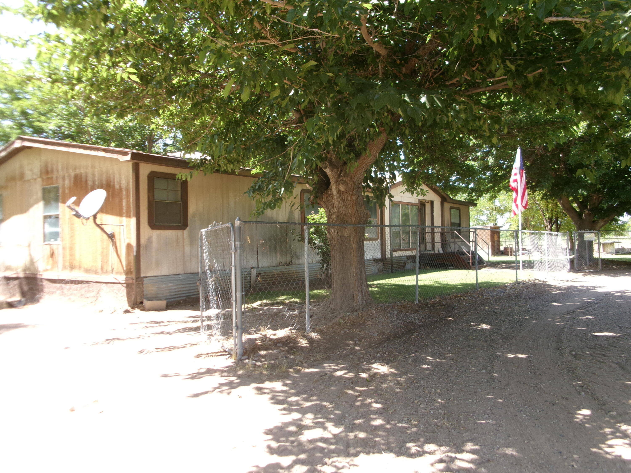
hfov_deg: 63.4
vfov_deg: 49.7
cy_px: 236
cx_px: 316
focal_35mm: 28
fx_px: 510
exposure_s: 1/140
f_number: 3.9
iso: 100
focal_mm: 5.1
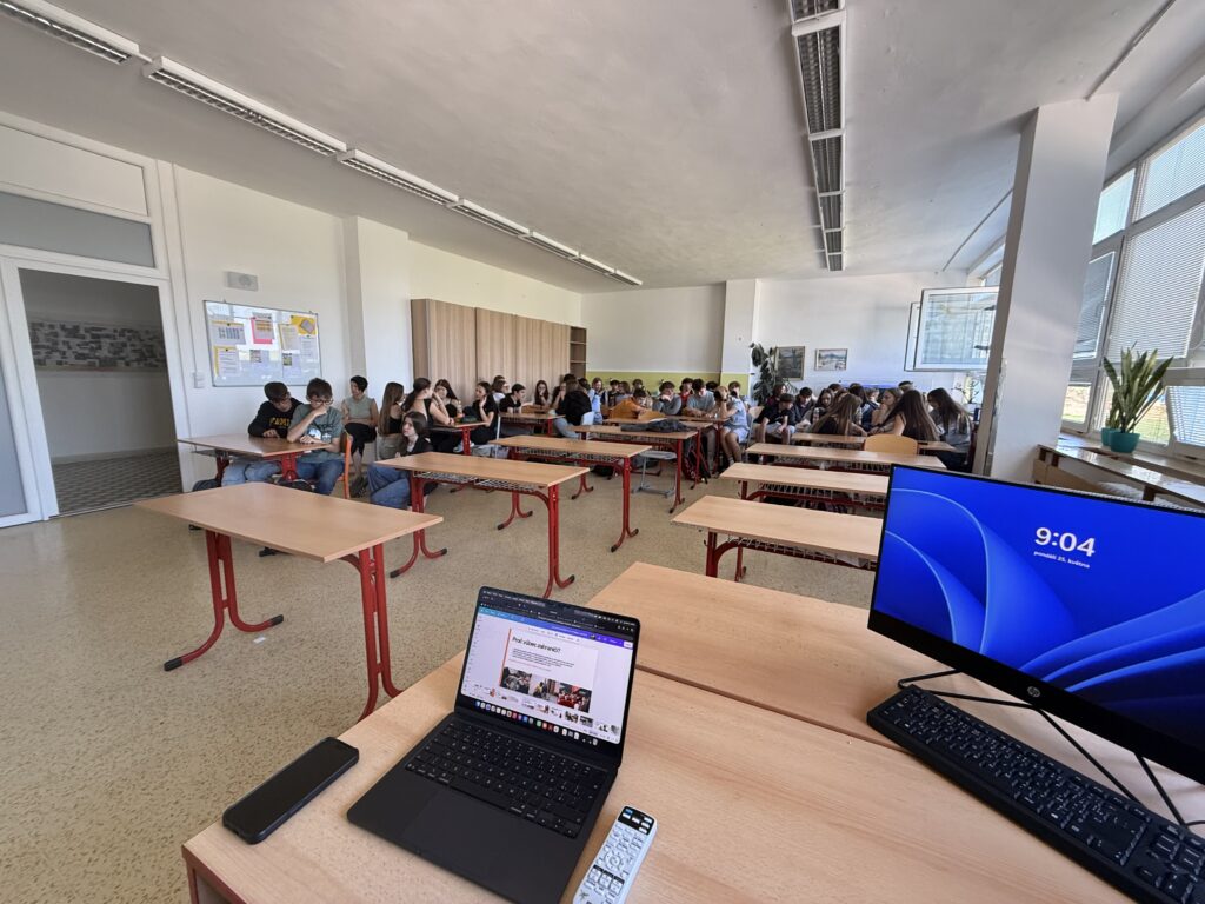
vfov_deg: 85.7
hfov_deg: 102.1
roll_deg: -1.2
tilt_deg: -9.0
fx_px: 487
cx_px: 602
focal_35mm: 14
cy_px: 452
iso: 200
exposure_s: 1/99
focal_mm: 2.22
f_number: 2.2
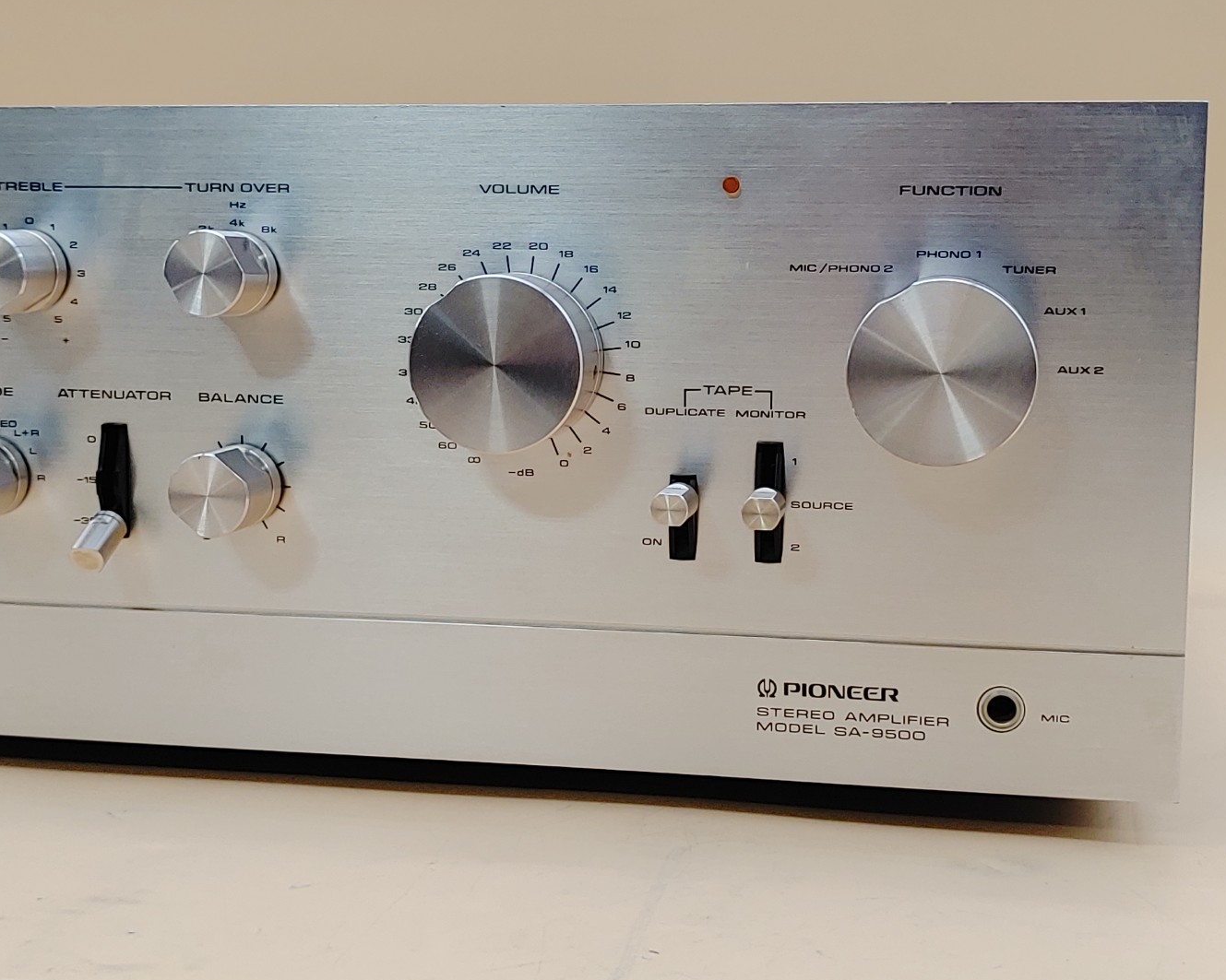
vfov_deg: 27.6
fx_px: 1996
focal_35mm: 55
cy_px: 489
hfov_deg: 34.1
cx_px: 575
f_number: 1.8
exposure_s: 1/120
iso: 50
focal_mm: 4.36
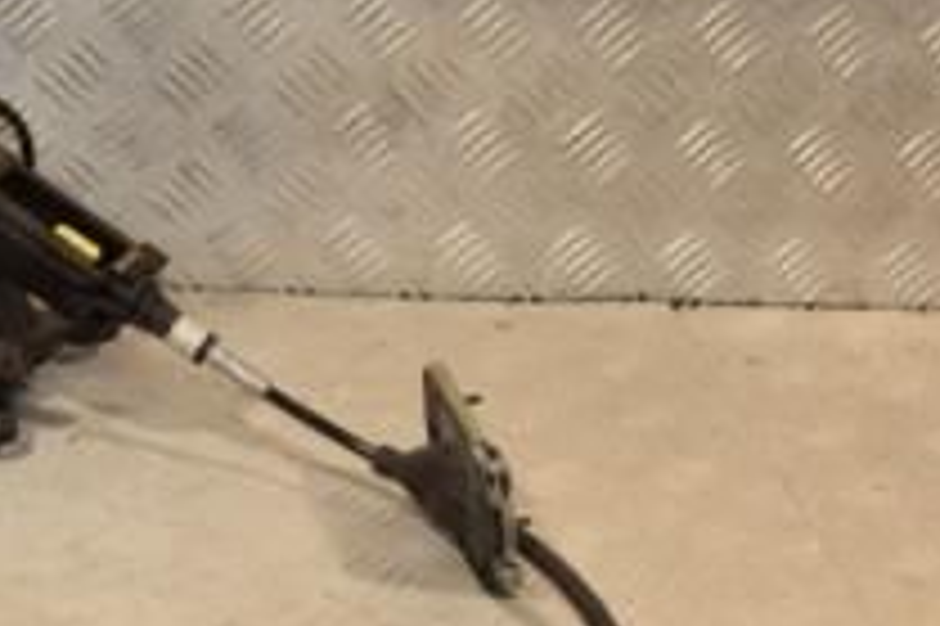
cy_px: 347
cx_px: -63
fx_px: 2359
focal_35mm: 90
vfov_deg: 15.1
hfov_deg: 21.5
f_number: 8
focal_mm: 21
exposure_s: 1/200
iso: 800
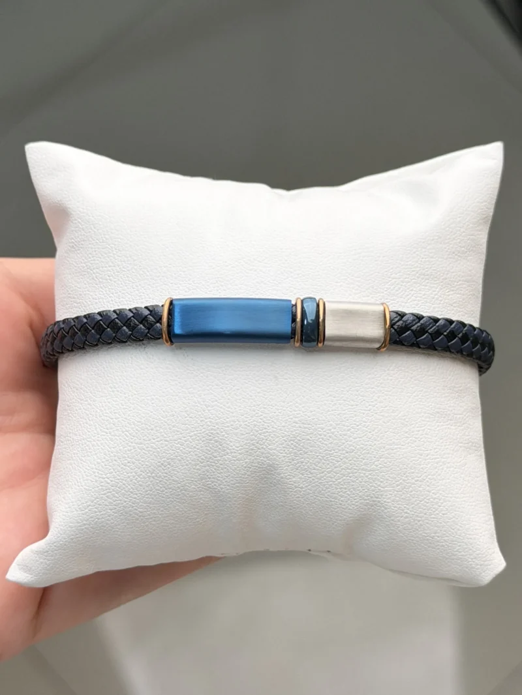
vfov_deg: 39.6
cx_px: 261
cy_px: 348
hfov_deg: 30.3
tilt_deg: -74.0
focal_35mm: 48
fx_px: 965
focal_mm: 6.76
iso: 64
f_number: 1.78
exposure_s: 1/652
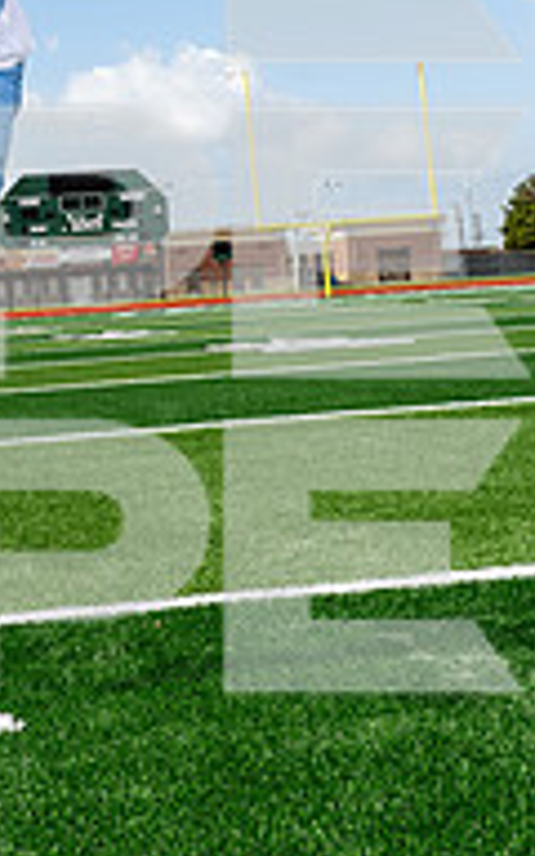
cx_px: -129
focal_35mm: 62
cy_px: 245
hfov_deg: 19.6
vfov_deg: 32.5
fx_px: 1446
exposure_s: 1/1250
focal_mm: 26
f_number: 5.6
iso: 200
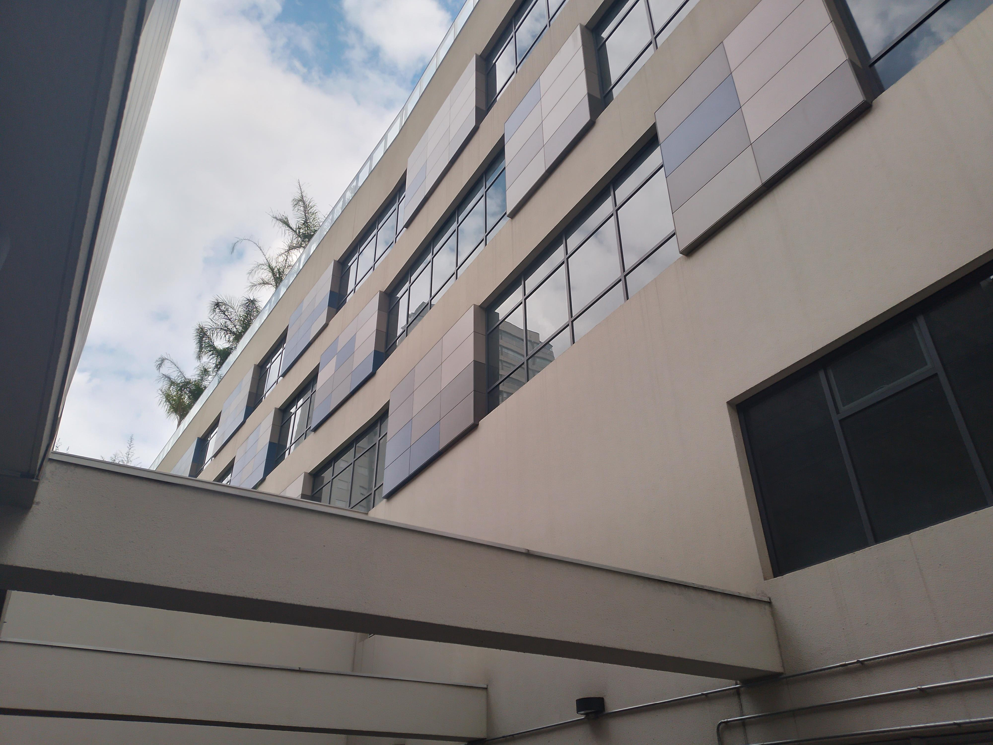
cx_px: 496
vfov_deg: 40.7
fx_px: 1004
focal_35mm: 35
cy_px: 372
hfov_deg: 52.6
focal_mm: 3.94
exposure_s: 1/500
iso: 50
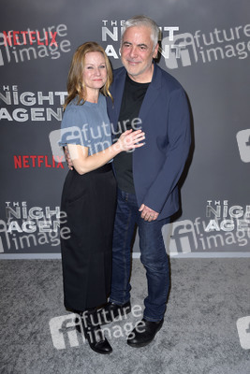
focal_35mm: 40
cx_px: 125
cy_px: 187
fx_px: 416
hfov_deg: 33.4
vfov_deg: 48.4
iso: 400
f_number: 6.3
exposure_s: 1/250
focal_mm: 40
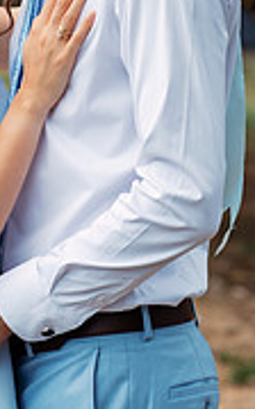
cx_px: 97
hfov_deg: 6.8
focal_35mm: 191
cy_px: 41
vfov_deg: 10.9
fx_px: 2131
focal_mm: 75
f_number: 2.8
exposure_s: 1/800
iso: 250
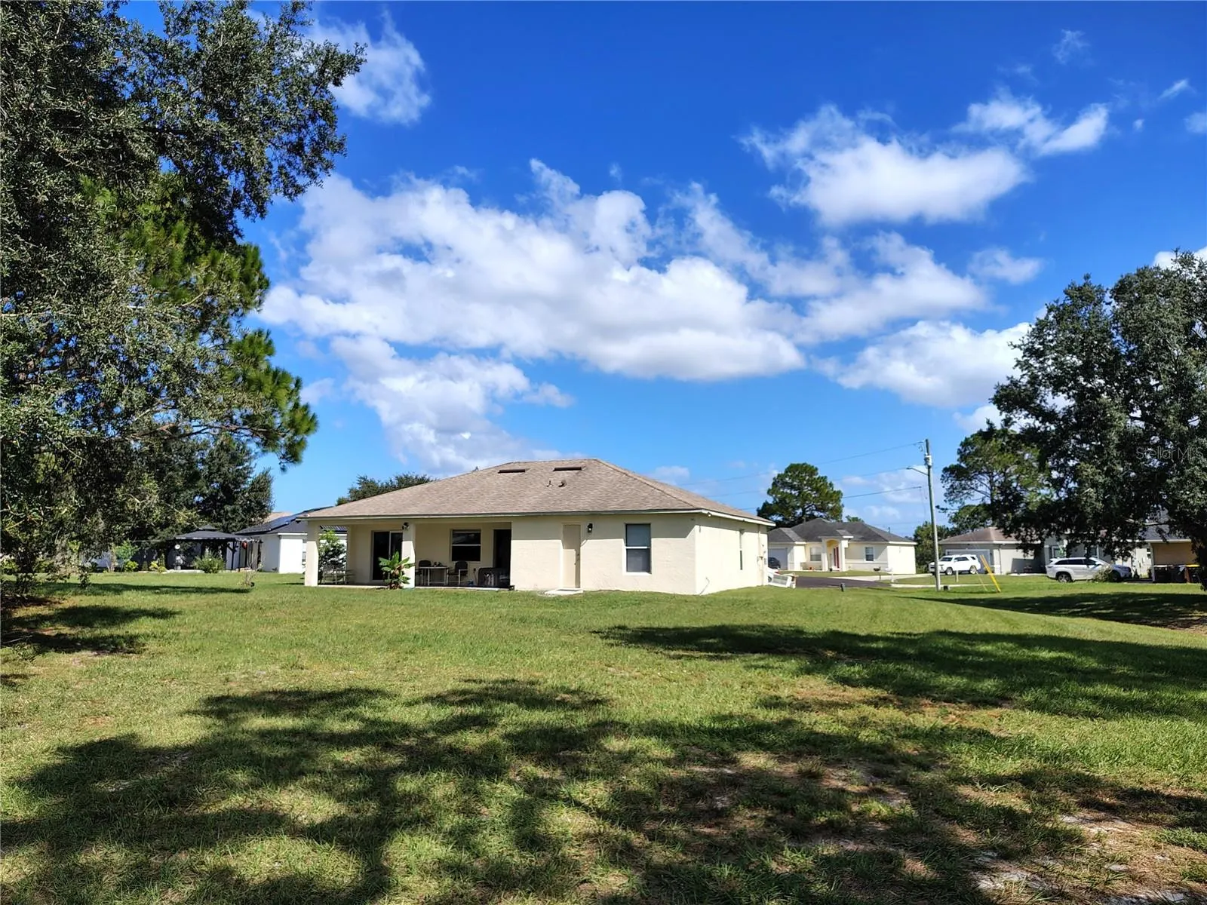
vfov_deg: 56.8
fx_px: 837
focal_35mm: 24
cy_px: 452
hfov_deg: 71.6
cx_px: 604
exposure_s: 1/1753
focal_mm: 5.56
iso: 101
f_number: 1.8
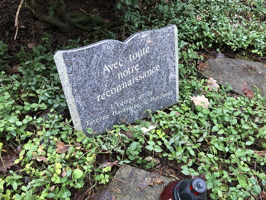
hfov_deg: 61.6
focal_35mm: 29
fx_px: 223
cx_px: 133
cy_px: 100
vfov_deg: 48.2
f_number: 1.8
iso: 100
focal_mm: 3.99
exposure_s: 1/14
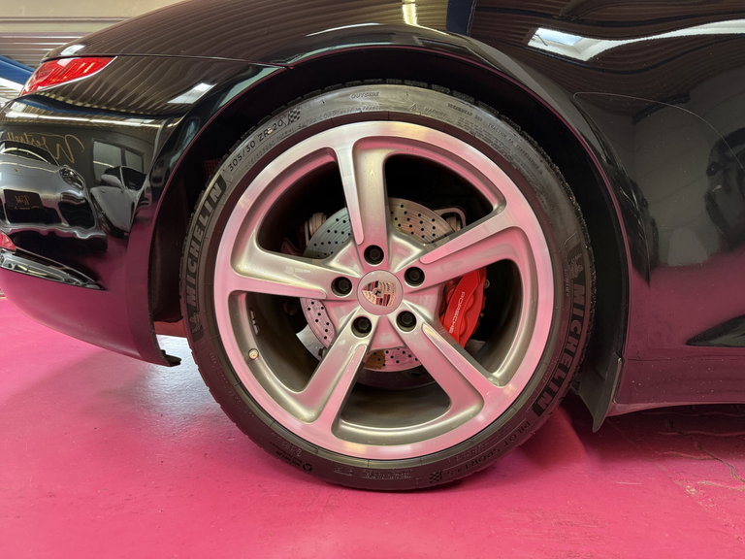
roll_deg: -0.1
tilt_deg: -7.3
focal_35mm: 24
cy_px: 280
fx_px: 517
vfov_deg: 56.8
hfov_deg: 71.6
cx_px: 372
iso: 160
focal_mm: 6.76
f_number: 1.78
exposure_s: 1/50
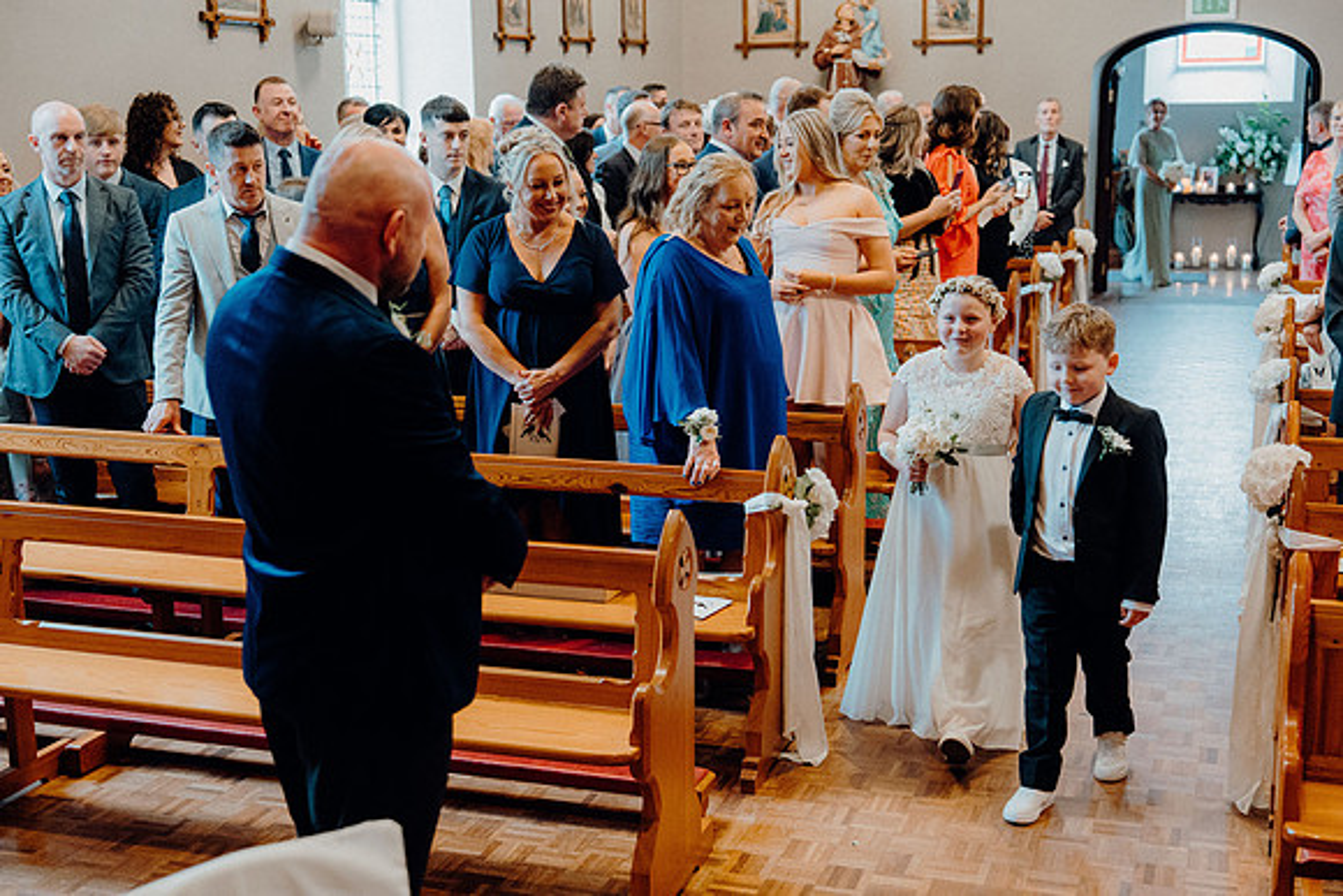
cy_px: 448
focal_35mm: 47
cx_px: 672
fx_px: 1754
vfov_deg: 28.7
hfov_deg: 41.9
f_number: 3.2
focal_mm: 47
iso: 4000
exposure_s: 1/160
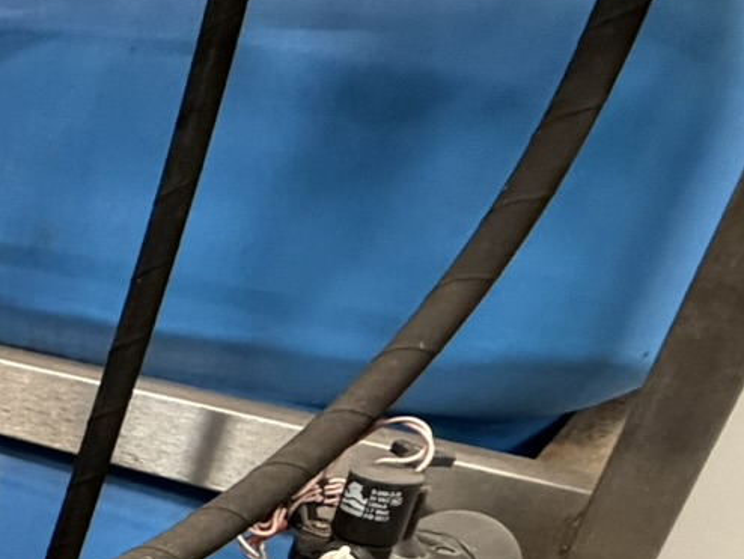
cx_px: -459
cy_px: 652
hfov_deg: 23.8
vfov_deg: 23.3
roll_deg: +0.4
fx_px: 1247
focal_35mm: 58
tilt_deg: -30.0
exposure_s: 1/50
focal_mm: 2.22
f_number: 2.2
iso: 500
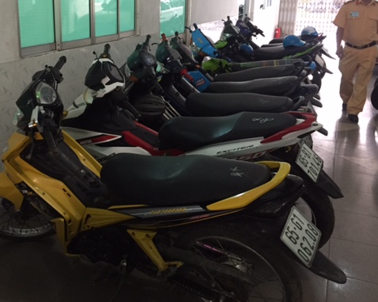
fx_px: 436
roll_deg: -2.9
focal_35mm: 39
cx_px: 141
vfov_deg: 38.0
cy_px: 117
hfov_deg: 46.4
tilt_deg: -16.5
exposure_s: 1/33
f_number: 2.2
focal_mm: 4.15
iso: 250
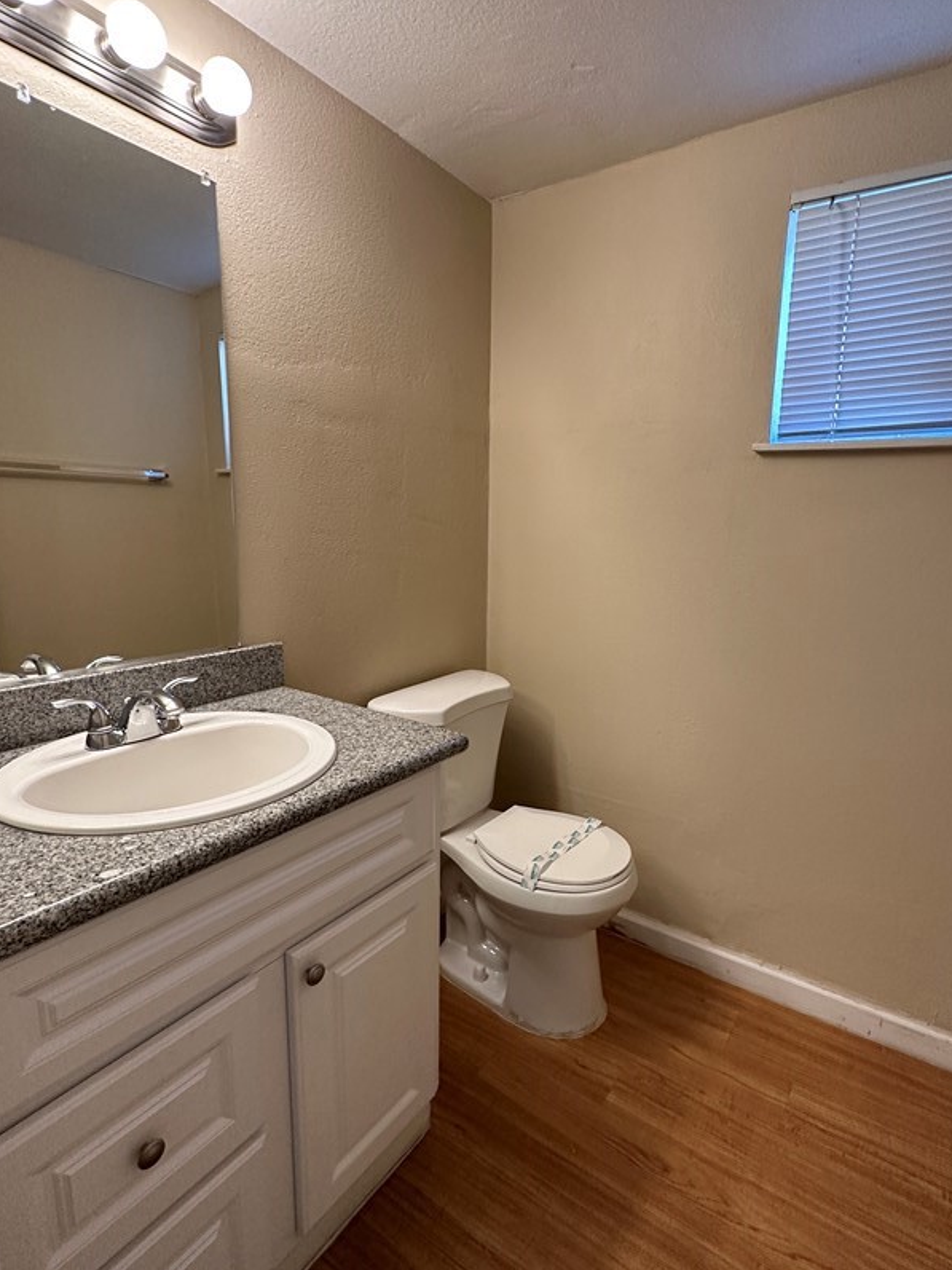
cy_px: 632
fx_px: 660
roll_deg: -1.3
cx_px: 528
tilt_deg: -10.1
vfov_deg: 87.8
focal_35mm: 18
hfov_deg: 71.4
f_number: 2.2
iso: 250
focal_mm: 2.22
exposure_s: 1/120
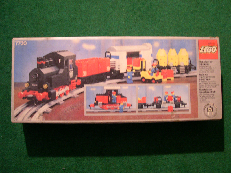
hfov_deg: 49.0
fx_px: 254
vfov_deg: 37.7
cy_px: 86
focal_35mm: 38
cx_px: 116
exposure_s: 1/4.7
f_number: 2.8
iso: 226
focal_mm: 8
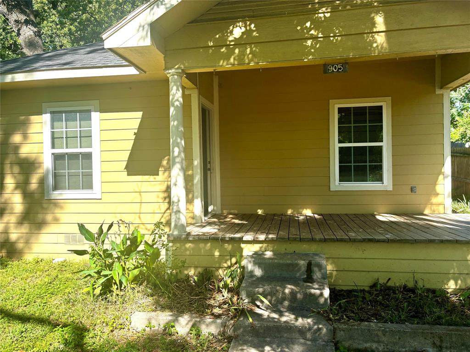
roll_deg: +1.3
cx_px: 235
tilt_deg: -0.9
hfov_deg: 67.3
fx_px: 353
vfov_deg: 53.1
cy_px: 176
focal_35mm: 26
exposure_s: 1/1115
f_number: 1.6
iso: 50
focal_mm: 5.96
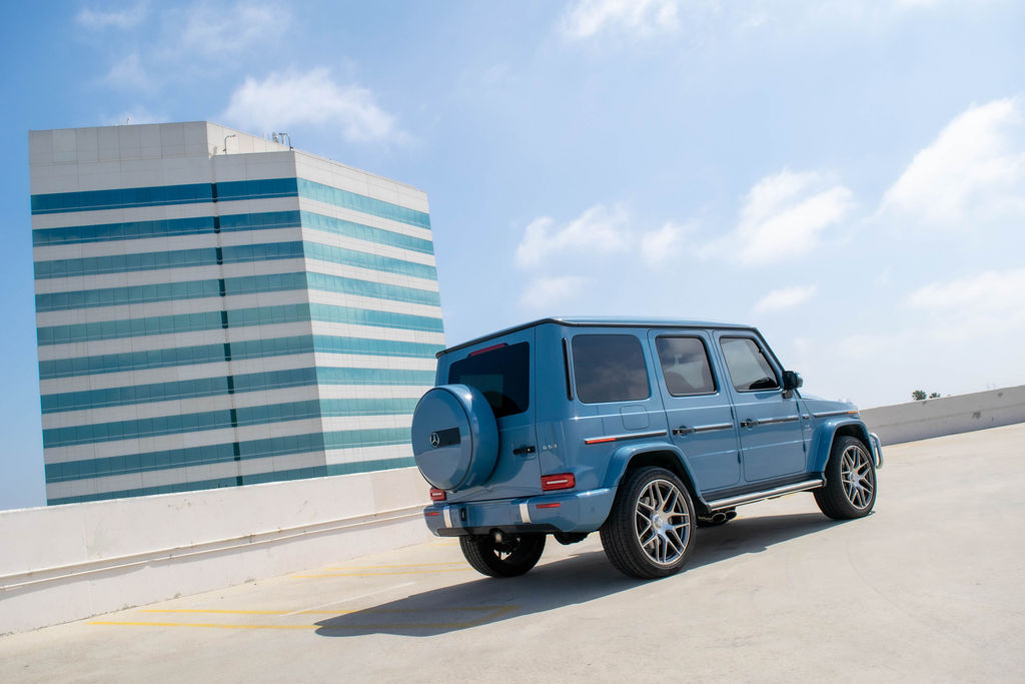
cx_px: 512
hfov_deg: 61.9
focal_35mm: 30
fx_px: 854
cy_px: 342
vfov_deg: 43.6
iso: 400
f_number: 8
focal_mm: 20
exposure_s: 1/2000
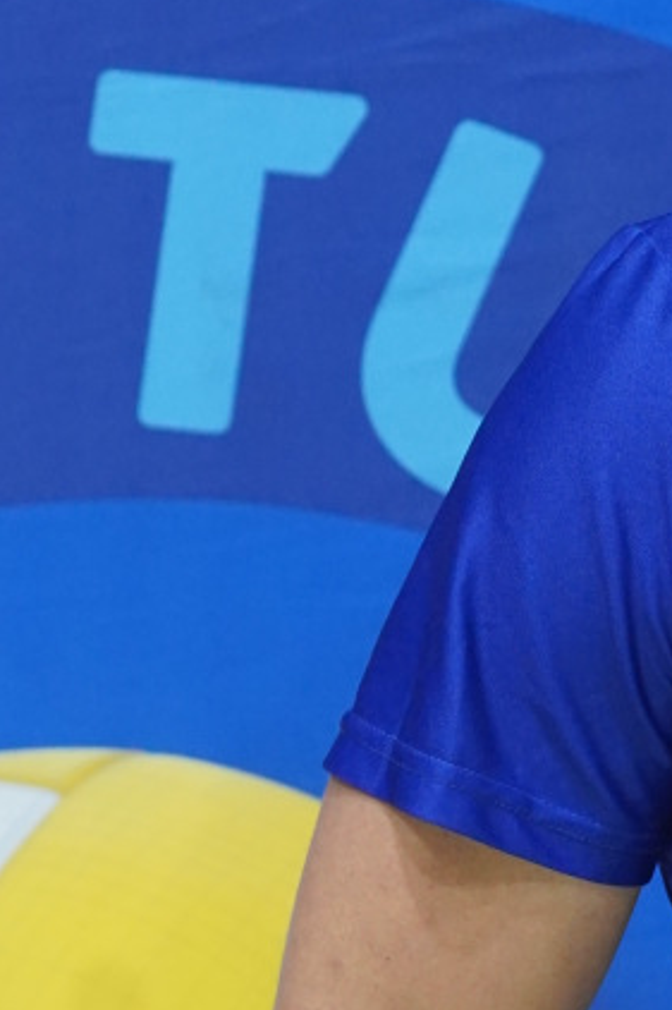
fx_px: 11965
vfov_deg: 4.8
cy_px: 534
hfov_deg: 3.2
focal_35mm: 427
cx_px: 1193
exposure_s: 1/160
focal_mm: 120
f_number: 4
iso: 3200
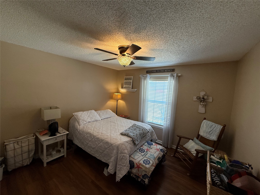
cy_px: 98
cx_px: 130
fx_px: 105
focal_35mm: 14
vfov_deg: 85.7
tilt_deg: -4.5
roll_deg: -2.8
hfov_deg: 102.1
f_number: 2.2
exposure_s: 1/120
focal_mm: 2.22
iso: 250
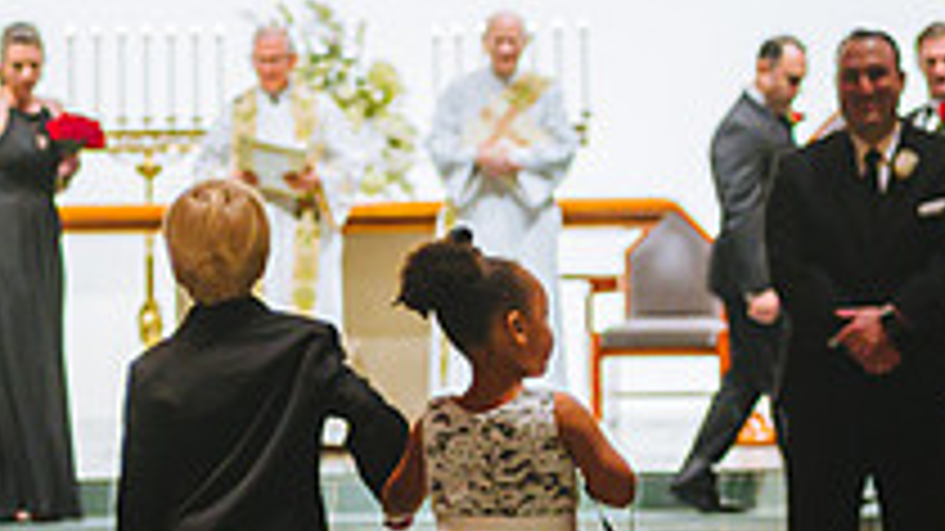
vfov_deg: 7.1
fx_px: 4259
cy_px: 428
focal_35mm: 170
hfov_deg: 12.7
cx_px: 350
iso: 1250
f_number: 2.8
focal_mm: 58
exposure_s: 1/160
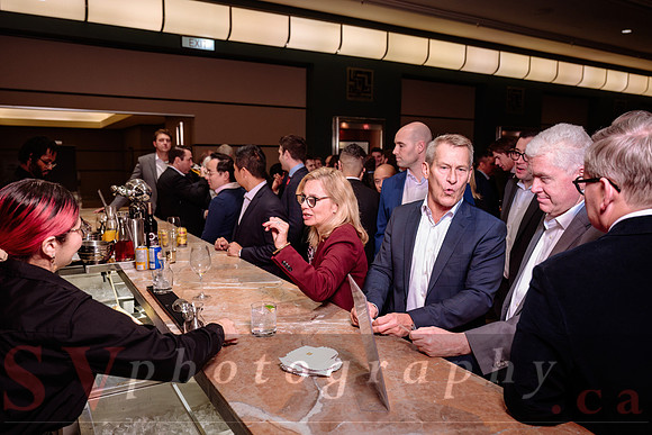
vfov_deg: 46.5
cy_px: 218
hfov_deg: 65.5
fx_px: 506
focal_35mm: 28
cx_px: 326
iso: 800
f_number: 3.5
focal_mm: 27
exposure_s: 1/100
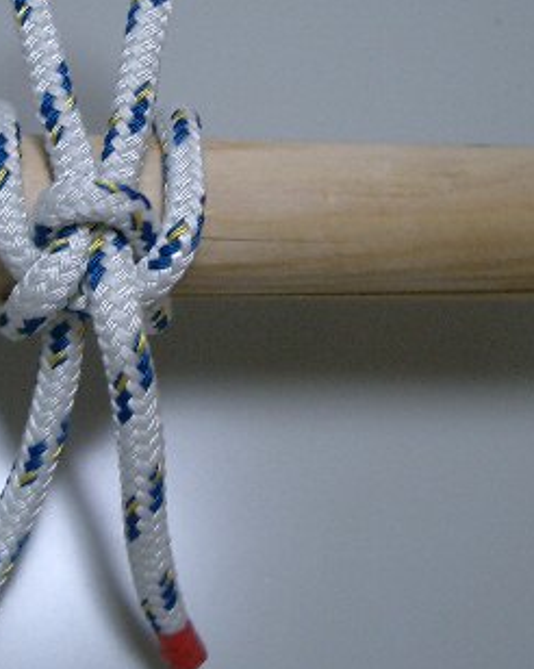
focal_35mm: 71
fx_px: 1404
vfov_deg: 26.7
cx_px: 91
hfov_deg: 21.2
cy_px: 258
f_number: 2.6
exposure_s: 1/40
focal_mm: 5.8
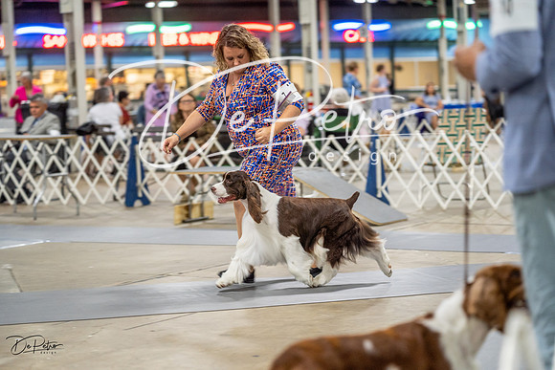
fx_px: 1480
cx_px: 278
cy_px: 185
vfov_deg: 14.3
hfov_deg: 21.2
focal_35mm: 96
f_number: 2.8
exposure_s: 1/160
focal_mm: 96
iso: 2000
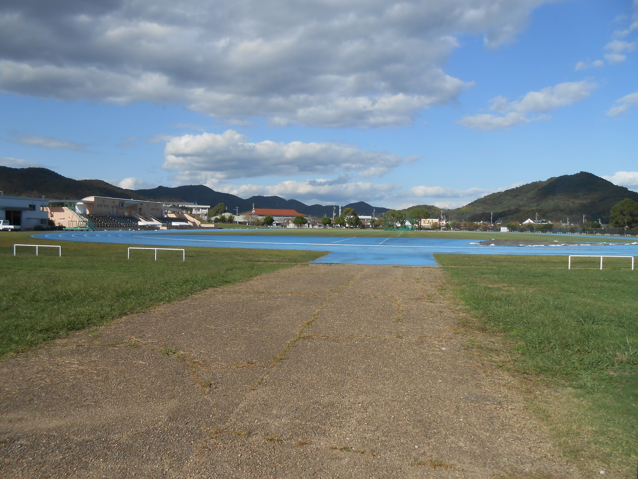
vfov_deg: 53.1
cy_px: 240
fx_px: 479
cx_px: 319
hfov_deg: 67.3
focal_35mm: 26
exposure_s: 1/1000
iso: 80
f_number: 3.5
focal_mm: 4.6
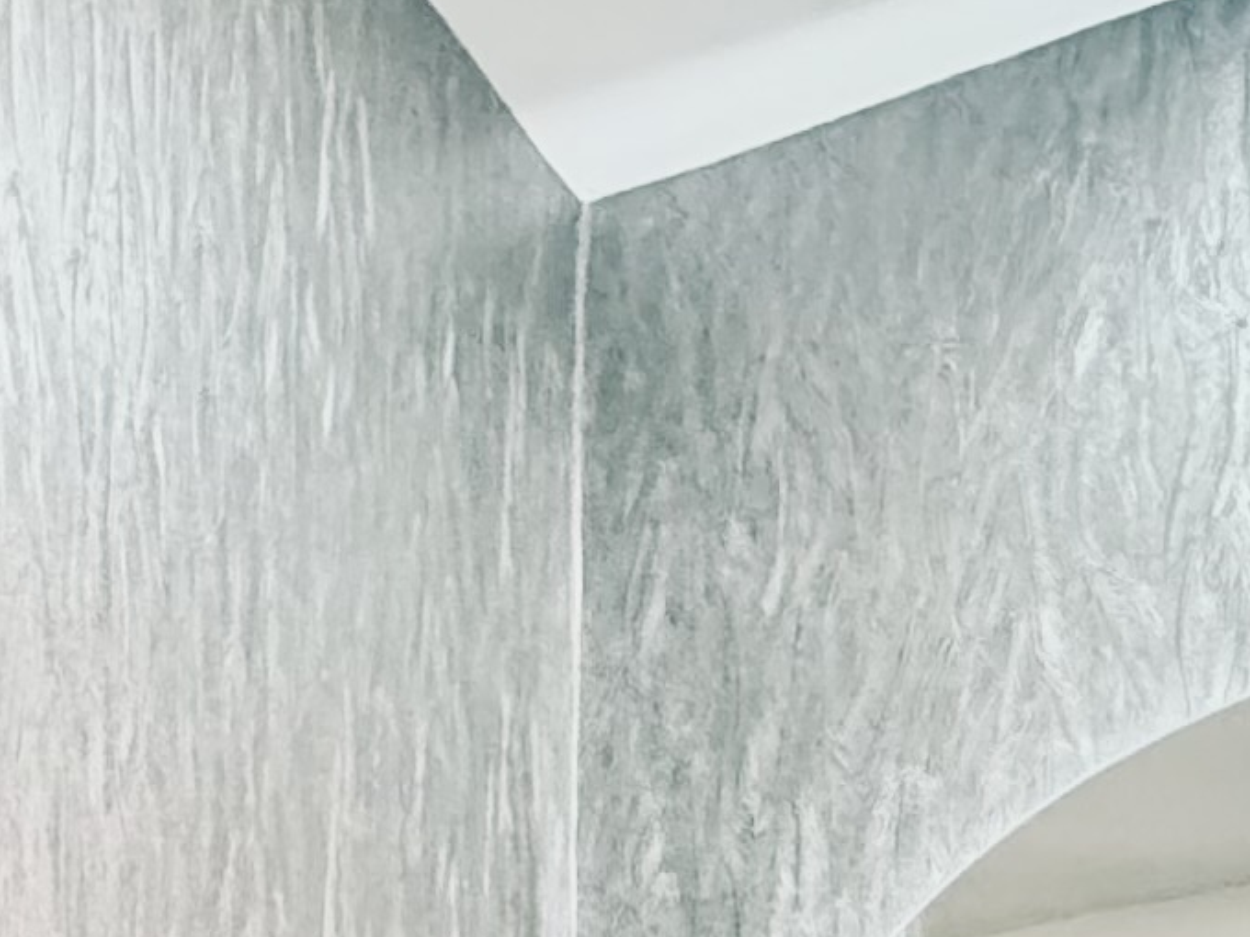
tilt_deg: -7.7
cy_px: 2269
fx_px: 2997
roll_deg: +1.7
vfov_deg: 13.2
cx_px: -335
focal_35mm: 83
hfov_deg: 21.5
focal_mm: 2.22
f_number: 2.2
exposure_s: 1/60
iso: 400
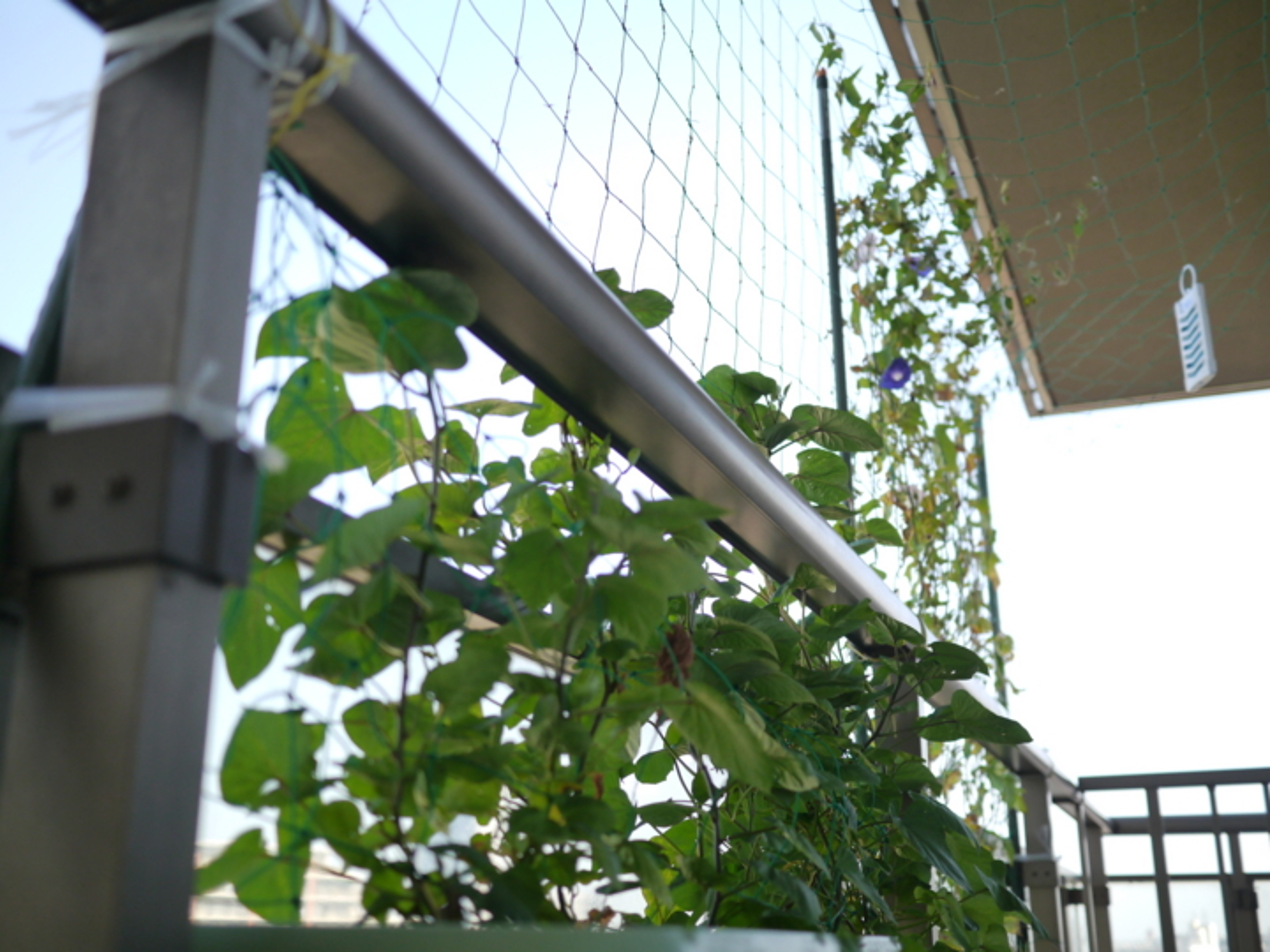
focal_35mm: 40
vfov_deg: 36.0
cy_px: 476
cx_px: 635
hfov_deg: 46.8
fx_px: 1468
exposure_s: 1/1000
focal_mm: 20
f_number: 1.8
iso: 160
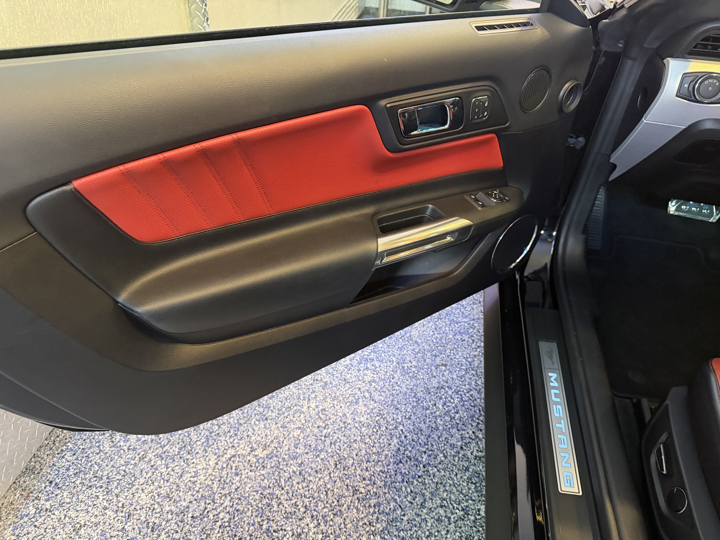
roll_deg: -3.2
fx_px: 499
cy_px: 270
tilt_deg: -39.5
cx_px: 360
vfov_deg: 56.8
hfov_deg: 71.6
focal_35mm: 24
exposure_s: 1/40
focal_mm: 6.76
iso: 1000
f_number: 1.78
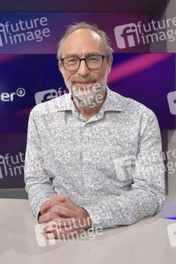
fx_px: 264
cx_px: 88
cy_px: 132
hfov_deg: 36.8
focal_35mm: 36
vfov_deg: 53.2
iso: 2500
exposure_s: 1/200
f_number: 6.3
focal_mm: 36
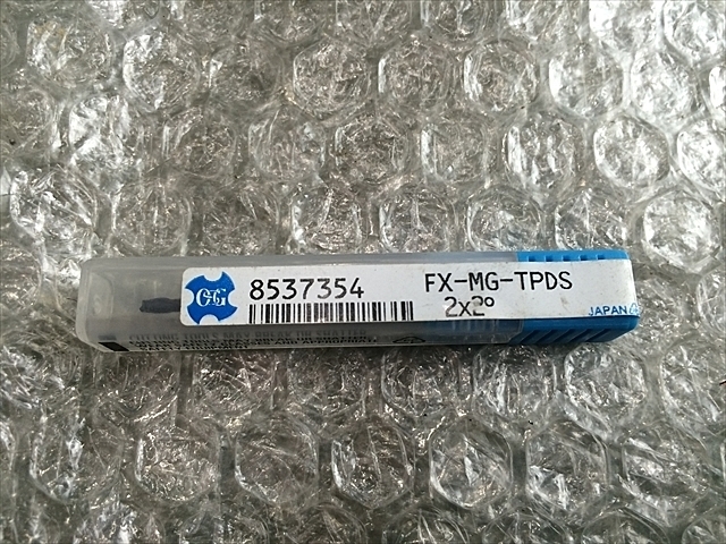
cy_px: 272
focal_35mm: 29
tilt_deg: -78.9
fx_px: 608
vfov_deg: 48.2
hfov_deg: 61.7
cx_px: 363
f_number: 2.2
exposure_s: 1/33
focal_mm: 4.15
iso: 100
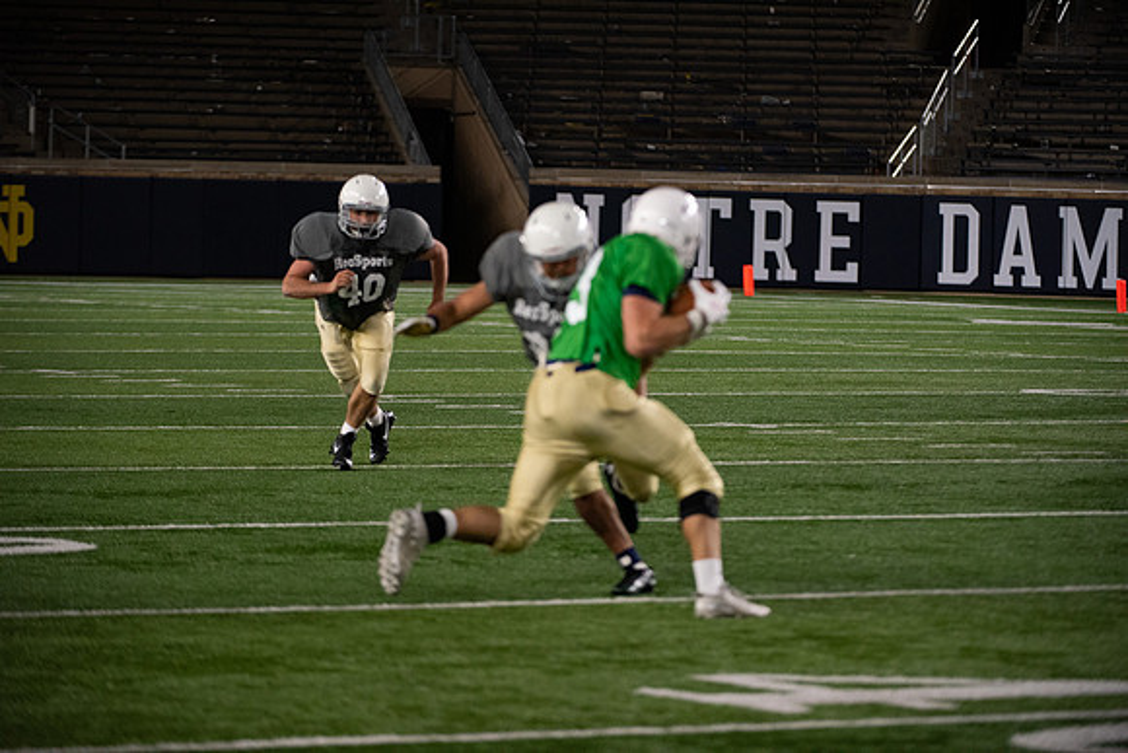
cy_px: 376
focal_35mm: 200
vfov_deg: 6.9
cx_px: 564
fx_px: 6268
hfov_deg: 10.3
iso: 3200
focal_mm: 200
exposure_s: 1/500
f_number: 4
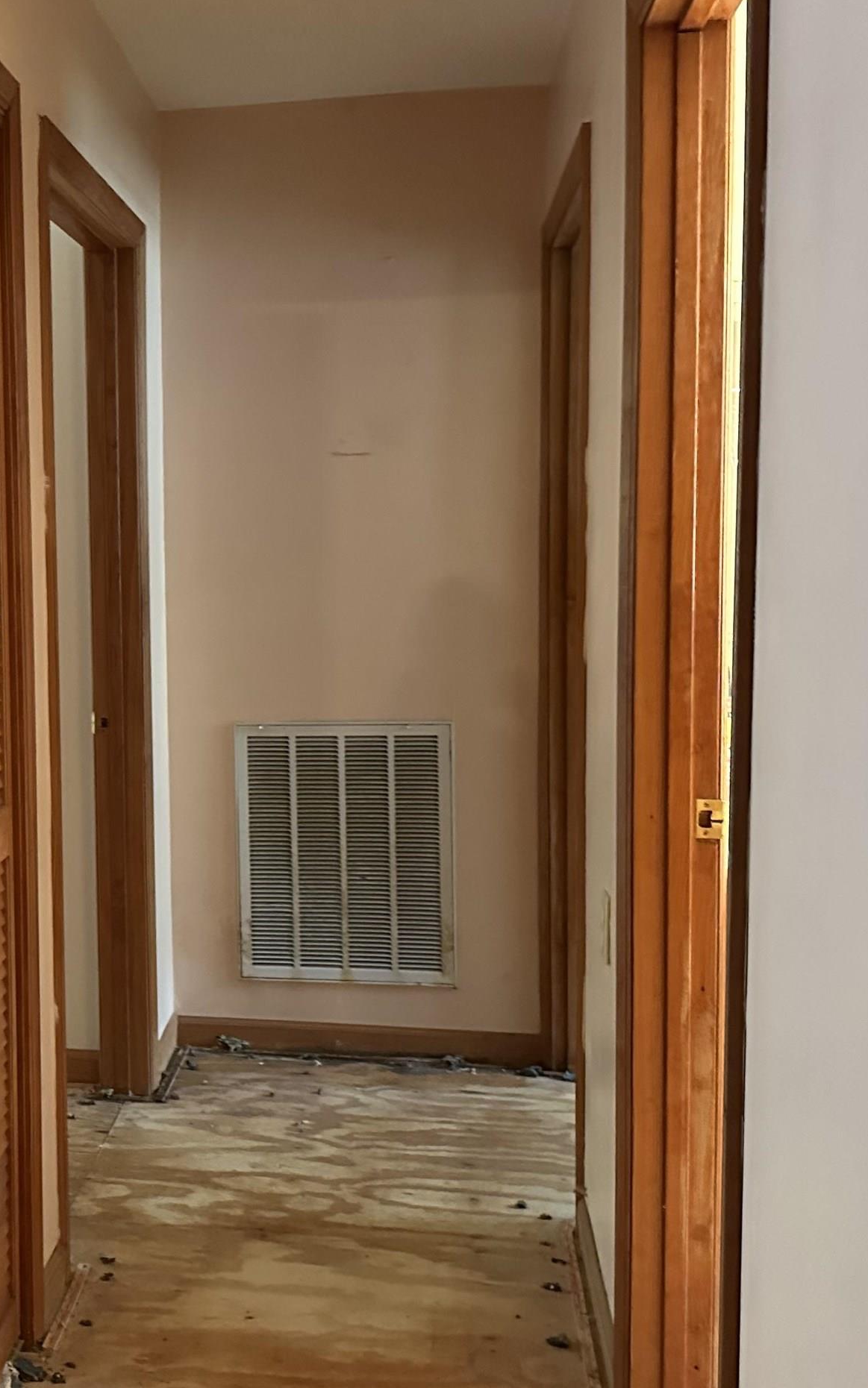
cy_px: 666
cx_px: 115
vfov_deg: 47.2
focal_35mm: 42
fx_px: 1590
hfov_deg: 29.5
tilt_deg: -4.8
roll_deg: +2.3
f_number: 1.78
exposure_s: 1/40
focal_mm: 6.86
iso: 1000
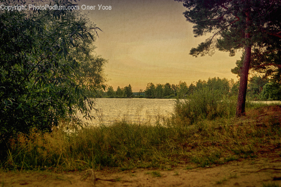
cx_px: 140
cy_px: 94
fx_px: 410
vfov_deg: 25.8
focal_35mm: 52
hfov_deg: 37.9
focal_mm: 35
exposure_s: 1/60
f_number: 5
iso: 125
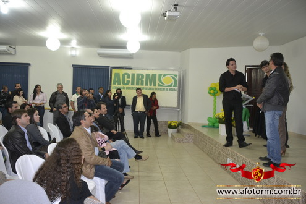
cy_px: 102
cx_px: 153
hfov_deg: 61.9
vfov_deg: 43.6
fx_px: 255
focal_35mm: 30
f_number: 3.5
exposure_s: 1/60
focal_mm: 20
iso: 1100
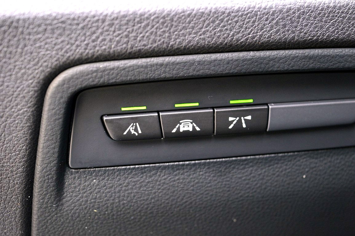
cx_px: 178
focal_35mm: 72
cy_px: 118
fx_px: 709
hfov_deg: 28.1
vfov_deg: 18.9
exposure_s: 1/20
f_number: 5.3
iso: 800
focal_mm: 48
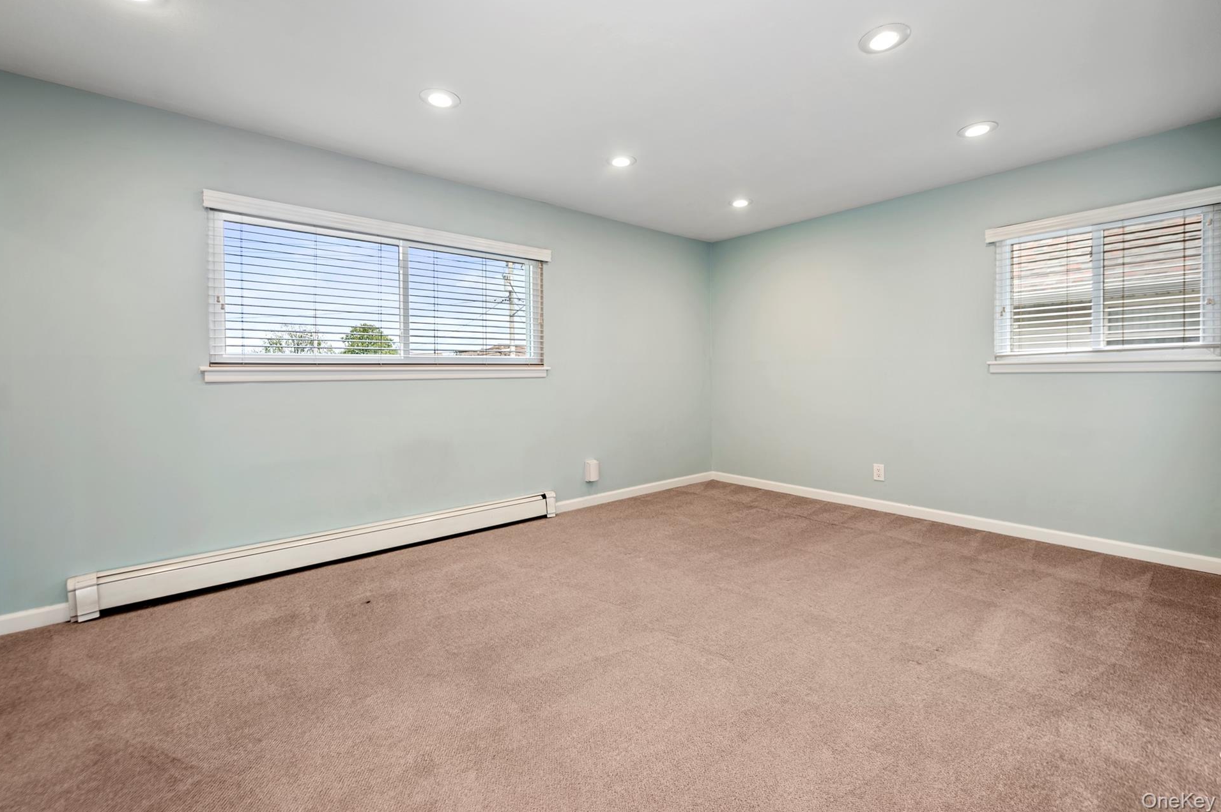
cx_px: 617
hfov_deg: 100.4
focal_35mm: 15
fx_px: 508
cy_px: 381
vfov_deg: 77.1
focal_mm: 14
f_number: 4
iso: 125
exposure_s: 1/20
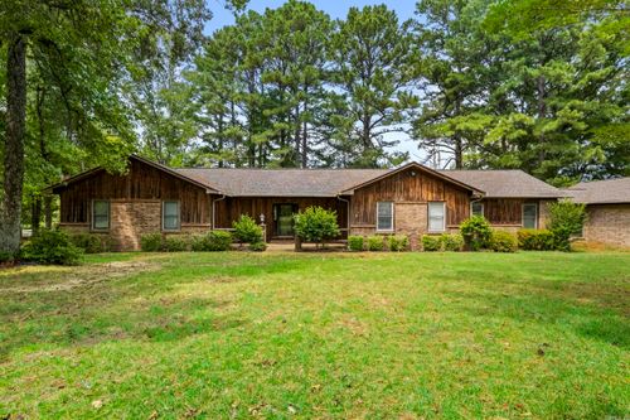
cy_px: 210
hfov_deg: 86.9
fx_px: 332
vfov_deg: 64.5
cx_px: 315
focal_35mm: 19
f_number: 8
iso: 400
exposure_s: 1/125
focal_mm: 12.6
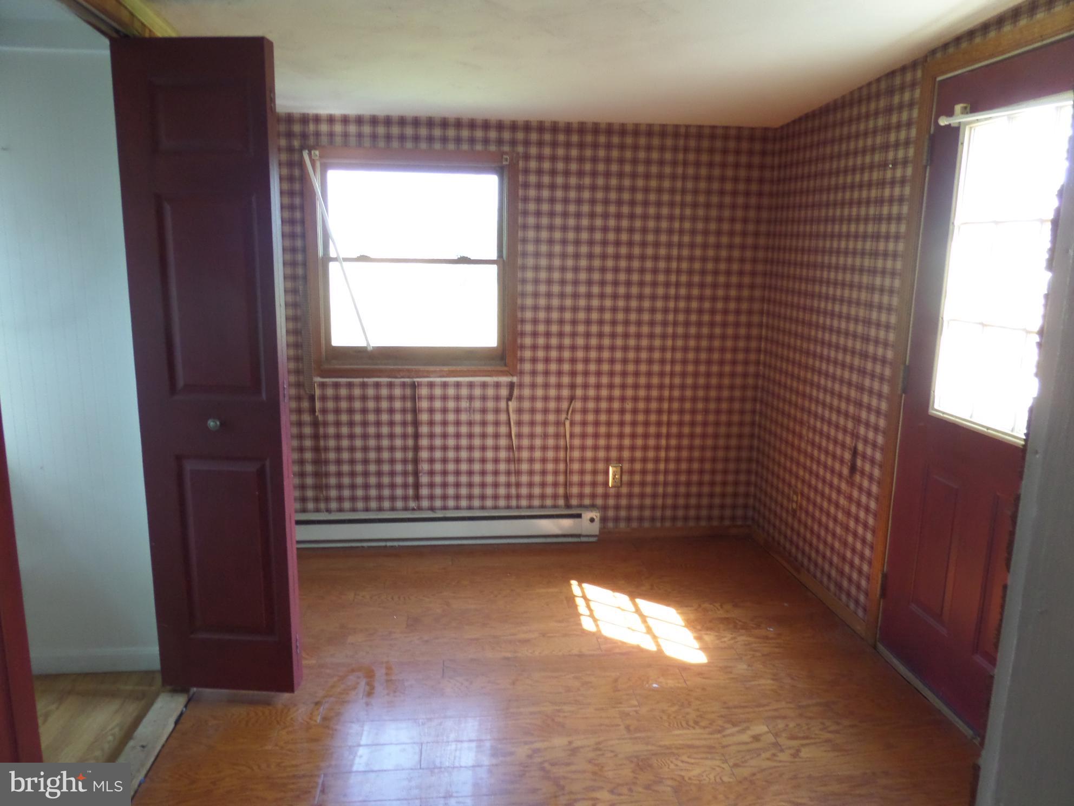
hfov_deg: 71.6
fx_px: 745
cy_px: 403
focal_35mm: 24
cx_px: 537
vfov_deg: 56.8
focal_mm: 4
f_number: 3.2
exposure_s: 1/30
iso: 320
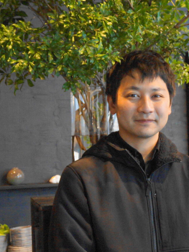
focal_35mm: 80
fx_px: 582
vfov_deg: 24.4
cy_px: 128
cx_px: 168
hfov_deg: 18.2
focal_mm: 24
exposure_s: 1/50
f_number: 4.5
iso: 3200
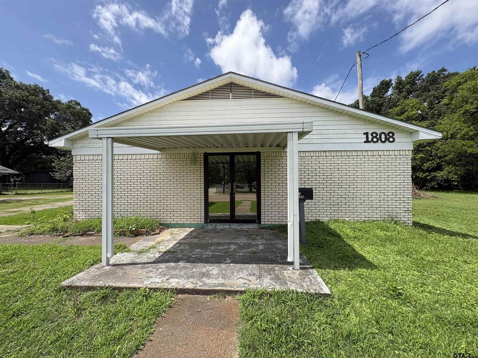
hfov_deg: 102.1
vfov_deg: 85.7
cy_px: 179
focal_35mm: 14
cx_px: 239
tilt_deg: +1.8
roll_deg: +0.8
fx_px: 193
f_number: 2.2
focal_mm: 2.22
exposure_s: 1/1299
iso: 40
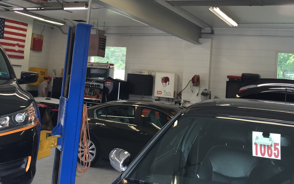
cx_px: 132
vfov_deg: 27.5
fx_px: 369
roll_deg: -4.1
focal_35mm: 46
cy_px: 39
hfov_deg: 43.4
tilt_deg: +6.3
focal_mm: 4.15
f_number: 2.2
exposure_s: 1/120
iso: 50
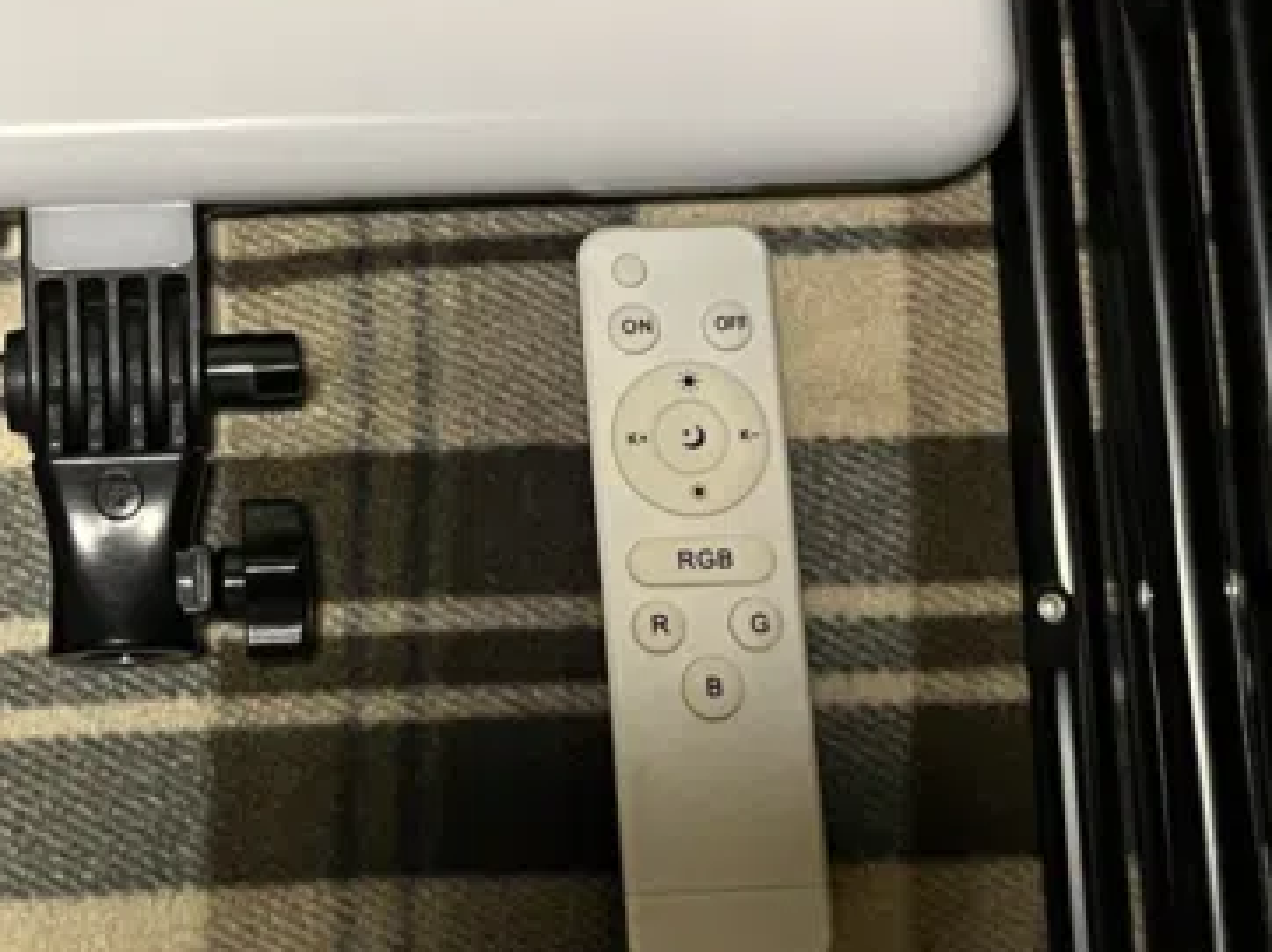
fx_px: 1689
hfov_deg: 39.8
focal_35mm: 46
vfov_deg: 30.3
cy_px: 119
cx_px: 274
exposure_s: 1/33
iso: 400
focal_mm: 5.1
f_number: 1.6
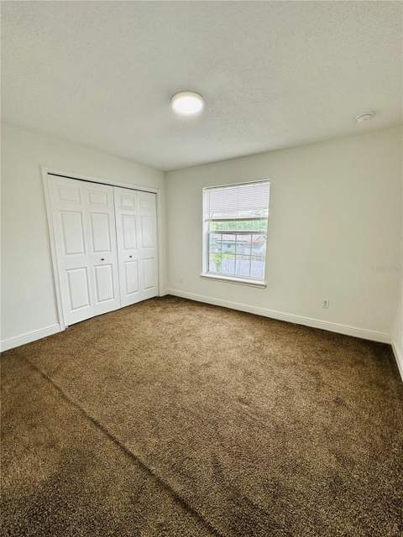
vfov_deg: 102.1
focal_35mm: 14
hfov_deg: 85.7
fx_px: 217
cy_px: 268
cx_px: 202
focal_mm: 2.22
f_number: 2.2
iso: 250
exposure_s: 1/120
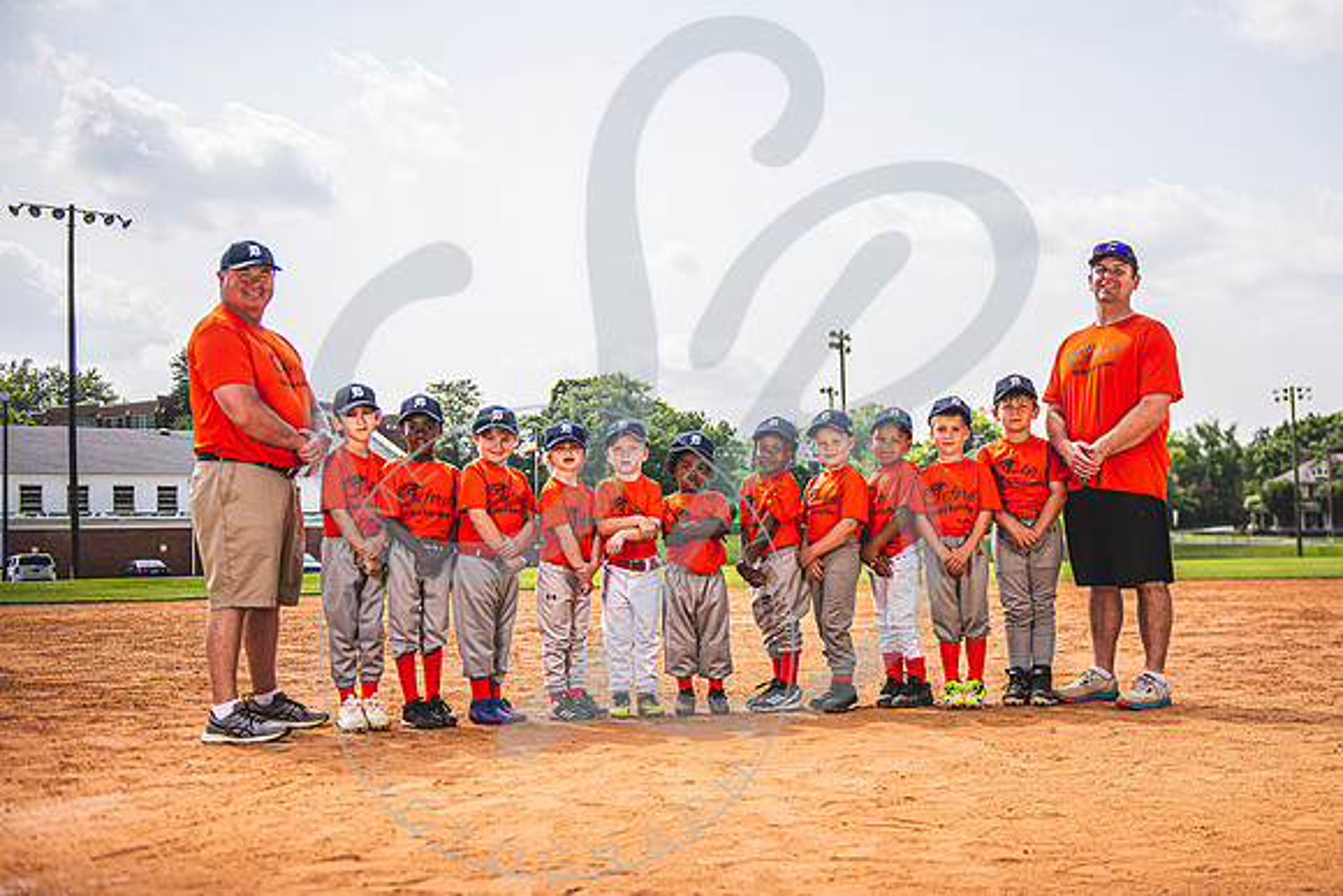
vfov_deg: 32.5
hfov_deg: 47.1
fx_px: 1536
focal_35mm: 41
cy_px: 514
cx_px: 781
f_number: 5.6
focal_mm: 35
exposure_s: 1/2000
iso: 100
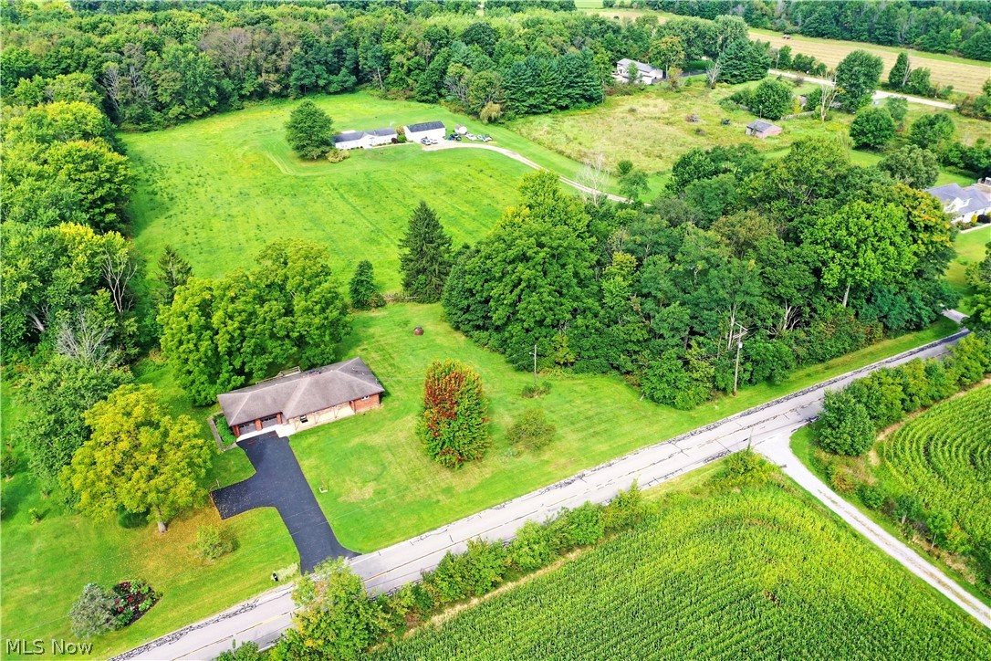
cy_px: 330
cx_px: 496
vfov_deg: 46.4
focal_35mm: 28
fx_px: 771
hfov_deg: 65.5
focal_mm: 10.26
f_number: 5
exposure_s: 1/240
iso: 100
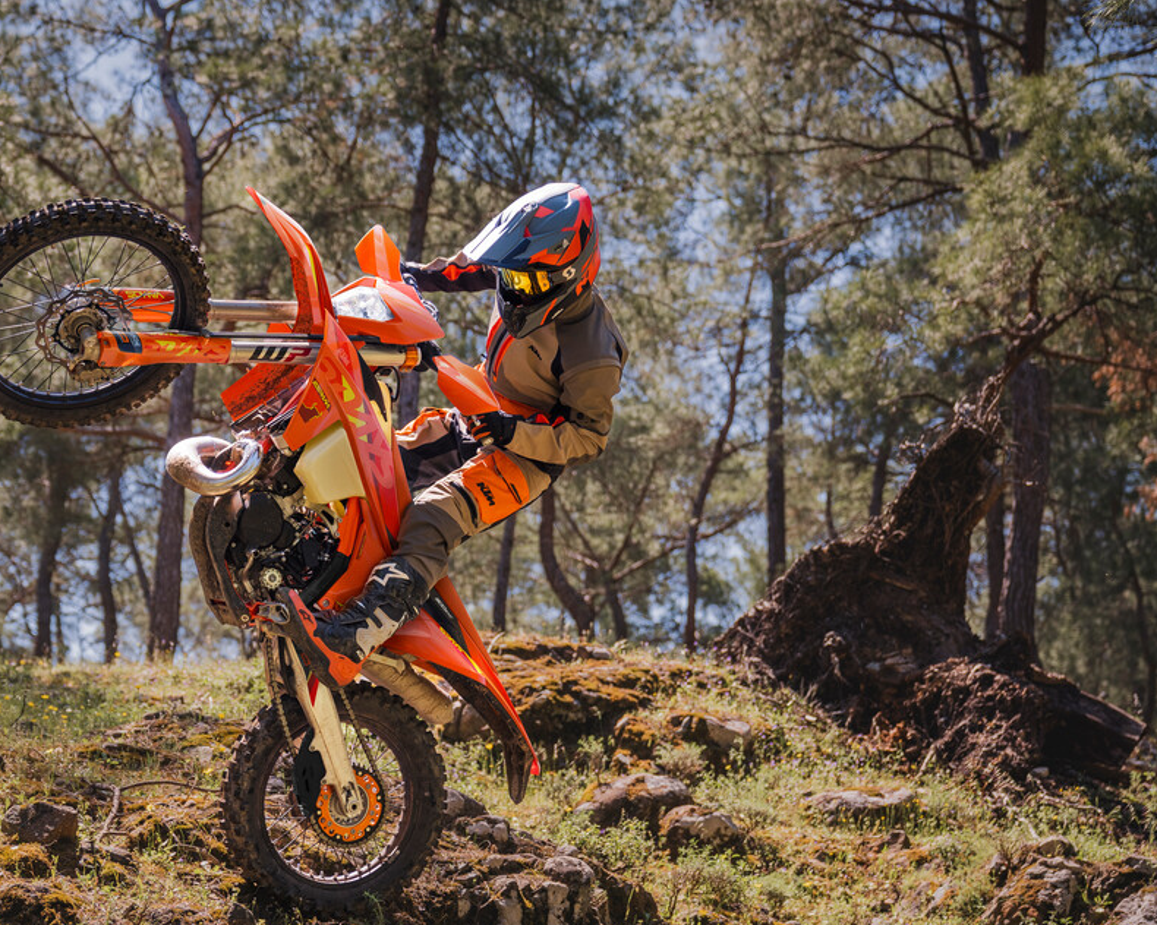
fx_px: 2294
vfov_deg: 22.8
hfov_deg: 28.2
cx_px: 401
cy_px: 559
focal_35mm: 67
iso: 100
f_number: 2.8
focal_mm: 47
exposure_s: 1/800
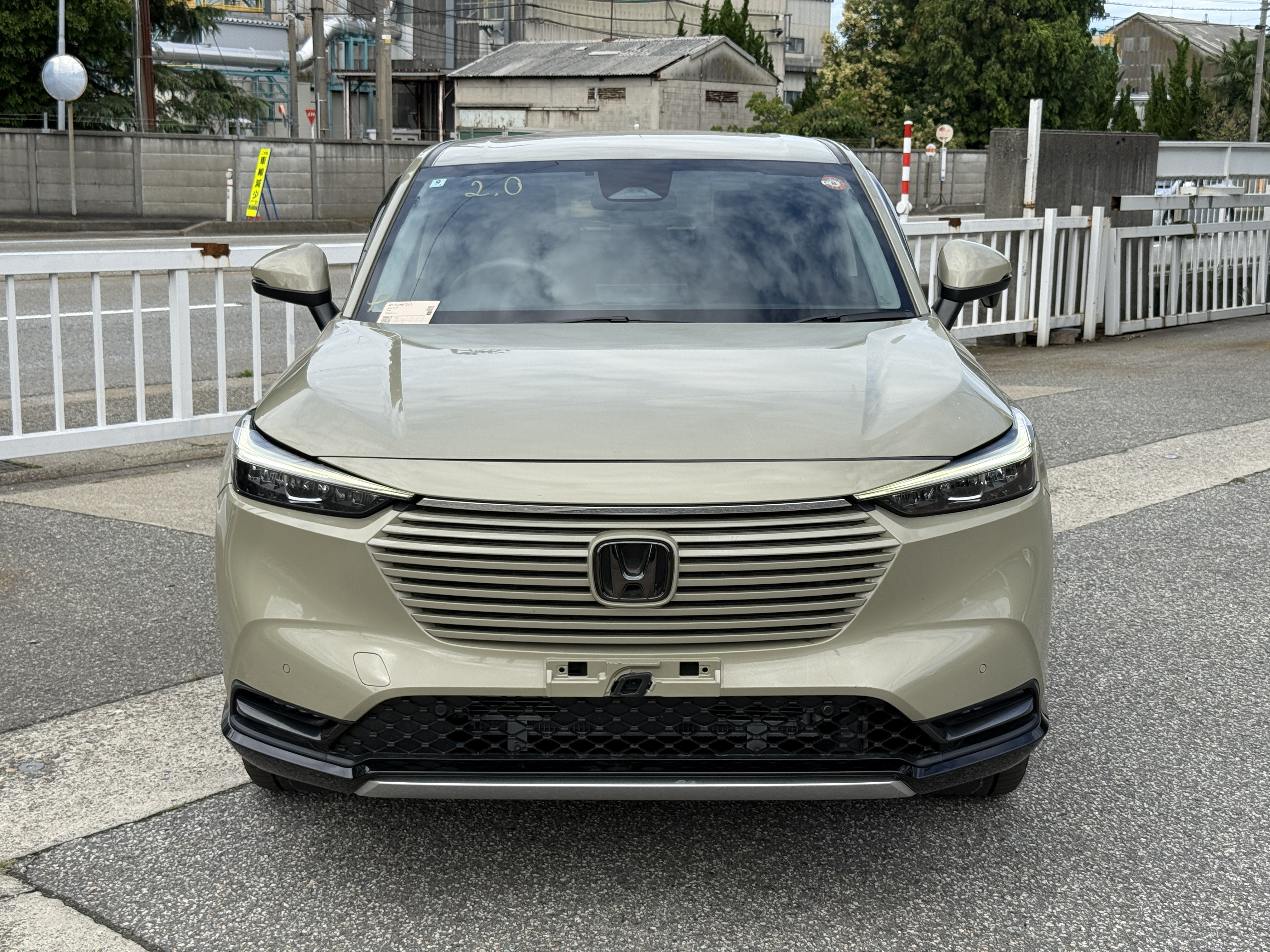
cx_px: 635
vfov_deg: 30.3
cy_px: 476
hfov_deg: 39.7
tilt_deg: -10.1
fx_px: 1761
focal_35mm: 48
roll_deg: -1.0
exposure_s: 1/3096
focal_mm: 6.76
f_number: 1.78
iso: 64
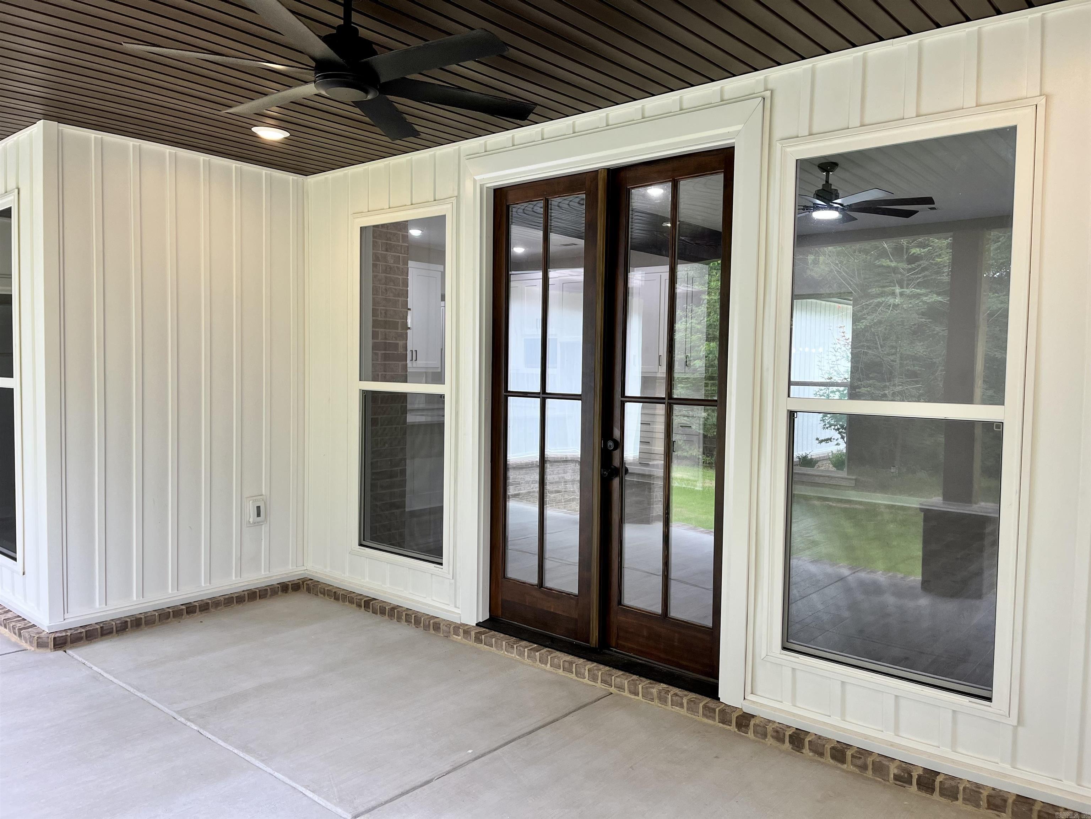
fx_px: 819
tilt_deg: -2.7
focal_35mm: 26
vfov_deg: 53.1
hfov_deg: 67.3
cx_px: 546
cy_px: 410
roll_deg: -0.6
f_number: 1.6
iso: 80
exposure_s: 1/120
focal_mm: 5.1
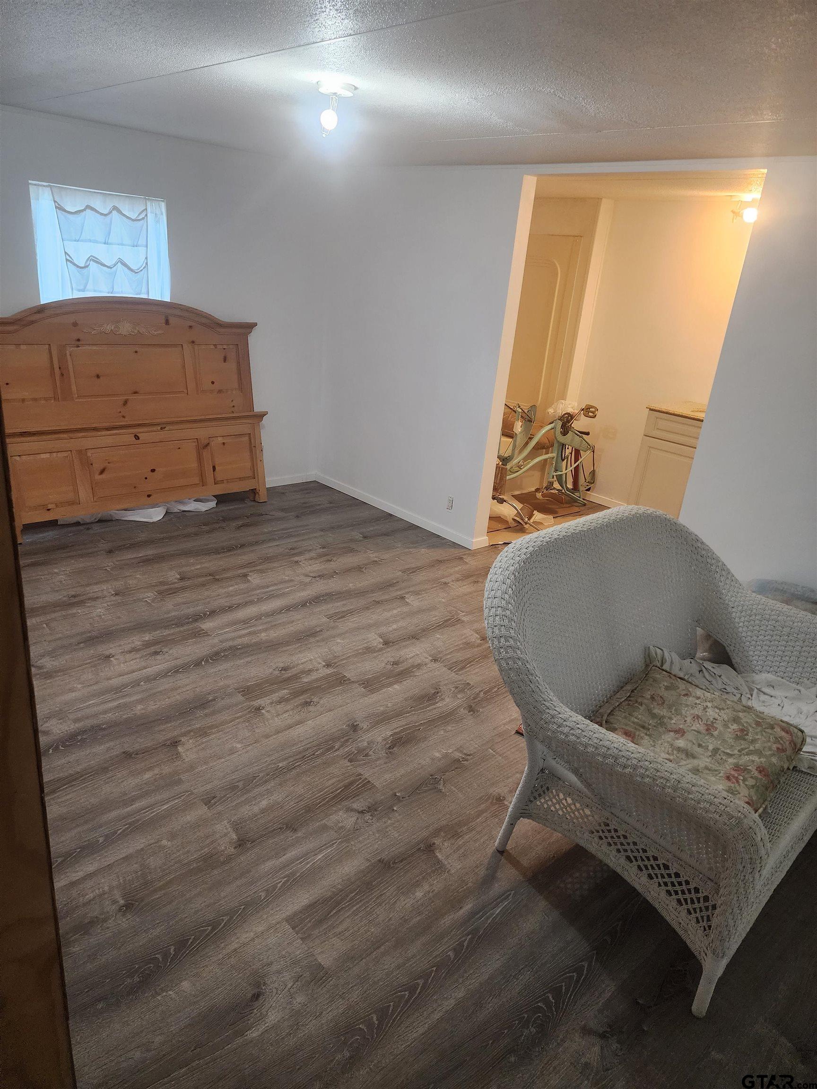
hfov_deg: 58.9
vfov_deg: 73.9
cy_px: 544
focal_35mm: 23
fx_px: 724
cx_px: 408
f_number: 1.8
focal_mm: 6.4
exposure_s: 1/120
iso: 500
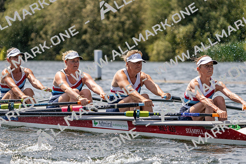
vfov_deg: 6.1
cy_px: 82
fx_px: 1551
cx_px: 123
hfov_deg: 9.1
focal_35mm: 227
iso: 250
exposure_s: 1/2000
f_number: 5.6
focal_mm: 227
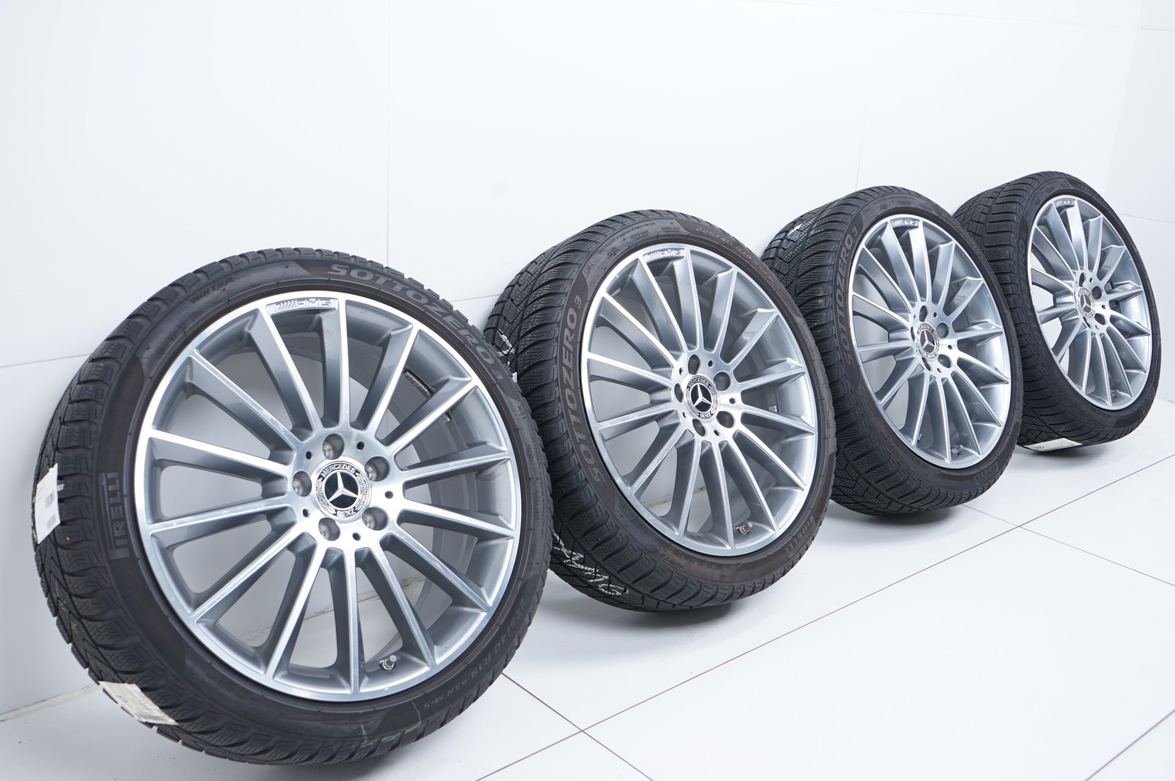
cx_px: 588
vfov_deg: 37.8
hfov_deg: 54.5
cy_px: 390
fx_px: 1141
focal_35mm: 35
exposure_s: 1/100
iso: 250
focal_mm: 35
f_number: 7.1
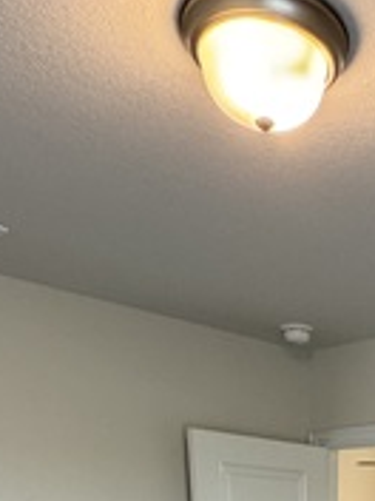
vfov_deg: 23.1
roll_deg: -1.8
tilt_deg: -24.8
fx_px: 737
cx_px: 366
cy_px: 871
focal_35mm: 51
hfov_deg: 27.1
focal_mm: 2.22
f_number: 2.2
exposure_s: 1/120
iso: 250
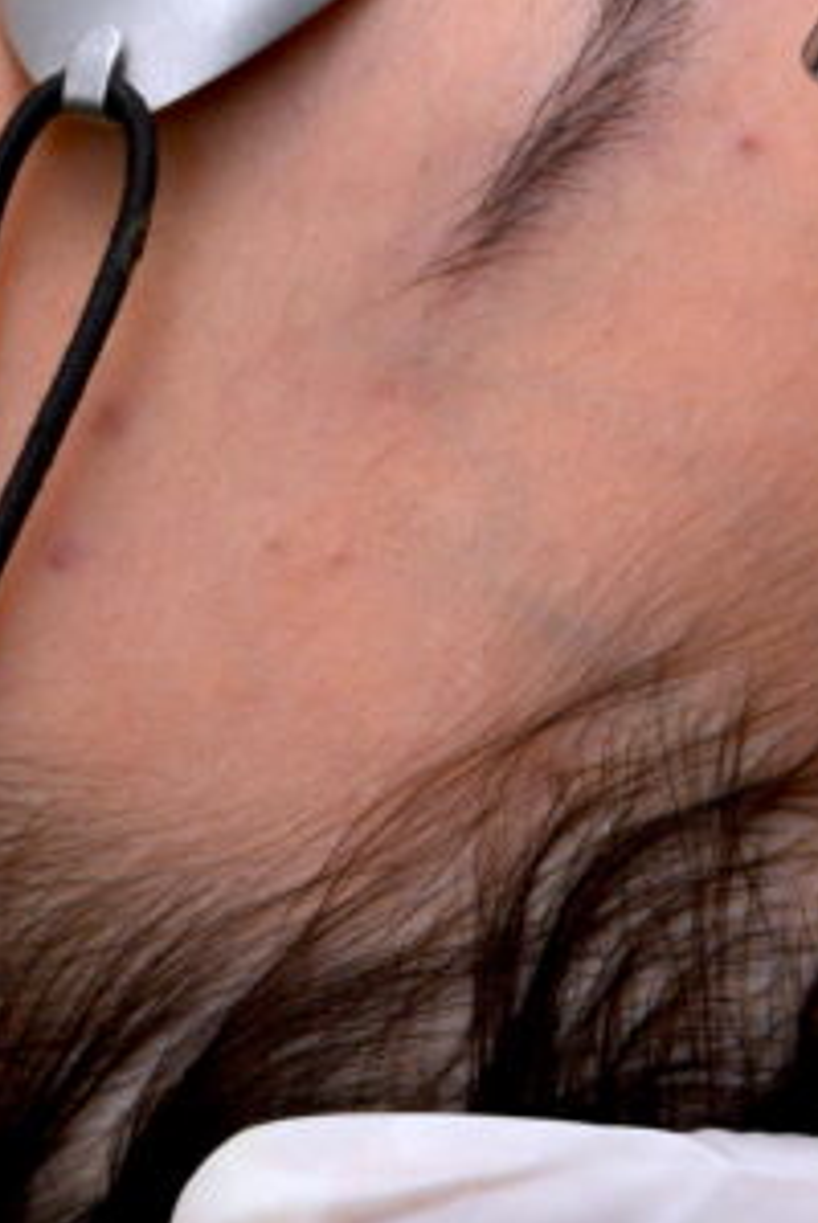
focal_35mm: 406
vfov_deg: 5.1
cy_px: 720
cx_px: 74
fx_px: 13805
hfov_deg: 3.4
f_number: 9
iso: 450
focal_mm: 135
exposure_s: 1/125
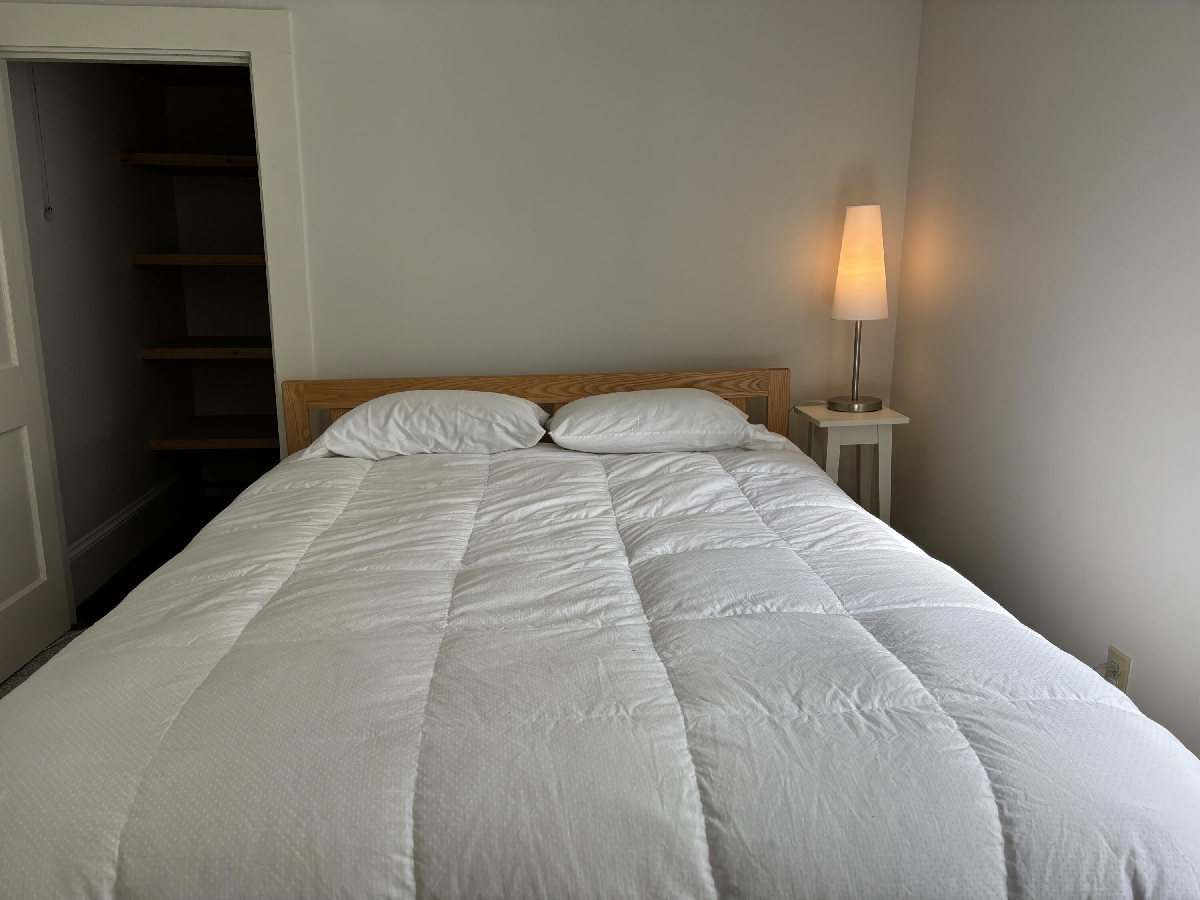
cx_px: 600
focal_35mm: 26
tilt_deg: -13.6
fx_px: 901
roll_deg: -0.6
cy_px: 450
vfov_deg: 53.1
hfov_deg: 67.3
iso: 64
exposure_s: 1/121
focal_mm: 5.96
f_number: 1.6
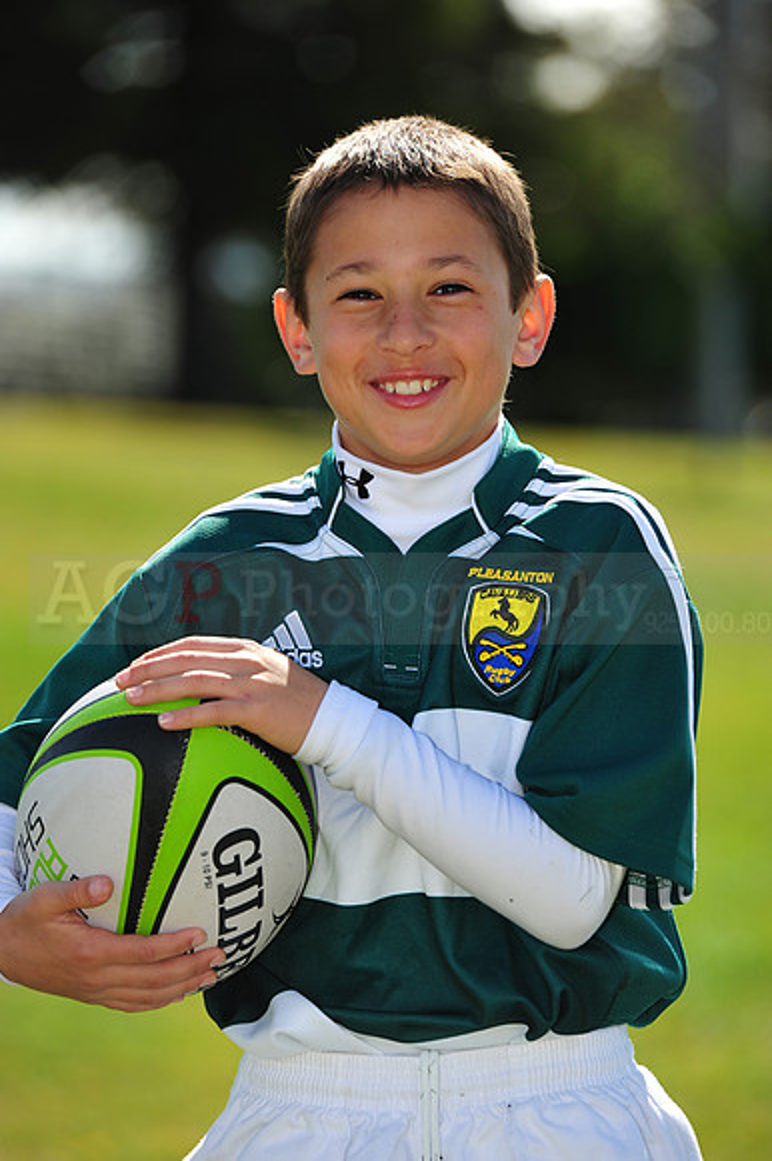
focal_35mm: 200
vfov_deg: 10.3
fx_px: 6441
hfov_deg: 6.9
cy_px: 580
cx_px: 386
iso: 200
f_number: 4.5
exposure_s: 1/800
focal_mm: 200
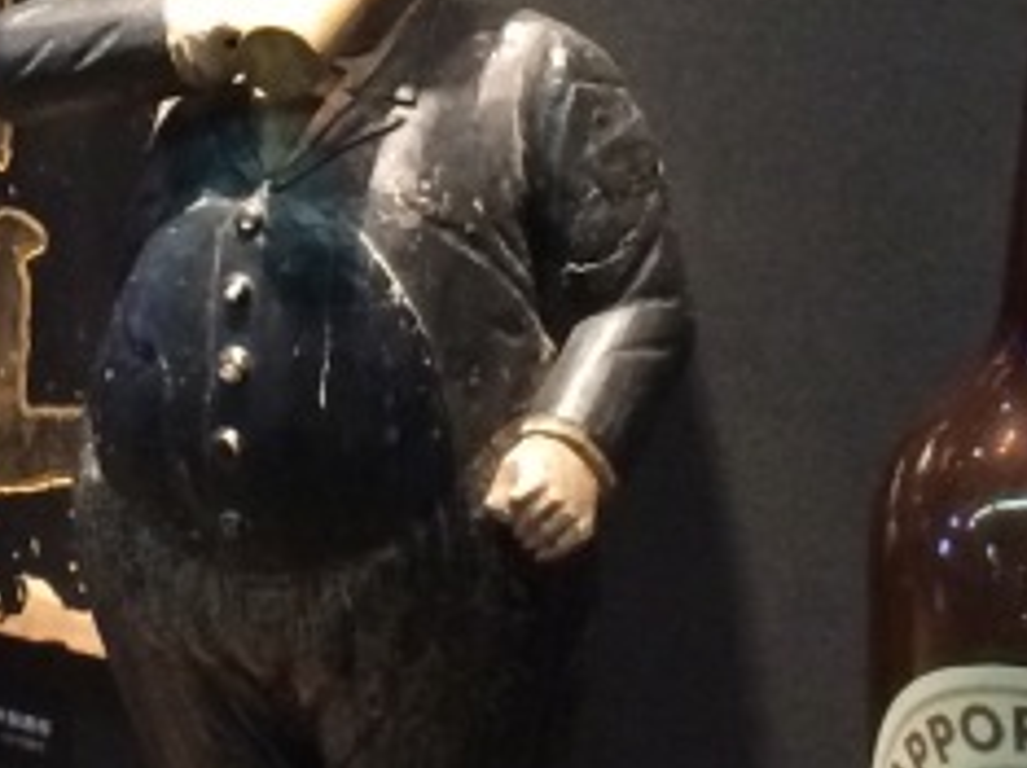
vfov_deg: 9.6
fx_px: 4416
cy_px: -448
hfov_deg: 13.2
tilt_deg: -6.6
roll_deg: +0.8
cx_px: 255
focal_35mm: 149
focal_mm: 4.15
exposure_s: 1/24
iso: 320
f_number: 2.2
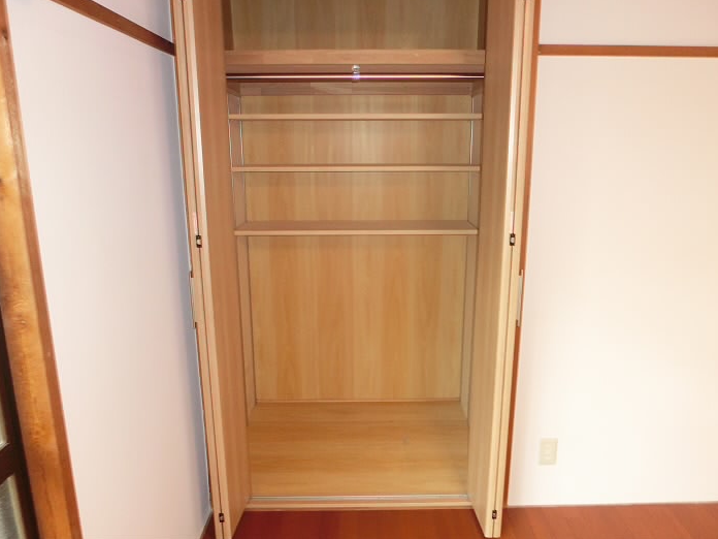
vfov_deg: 54.9
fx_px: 519
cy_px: 261
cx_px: 371
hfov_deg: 69.4
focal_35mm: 25
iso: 400
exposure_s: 1/50
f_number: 3
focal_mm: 4.24
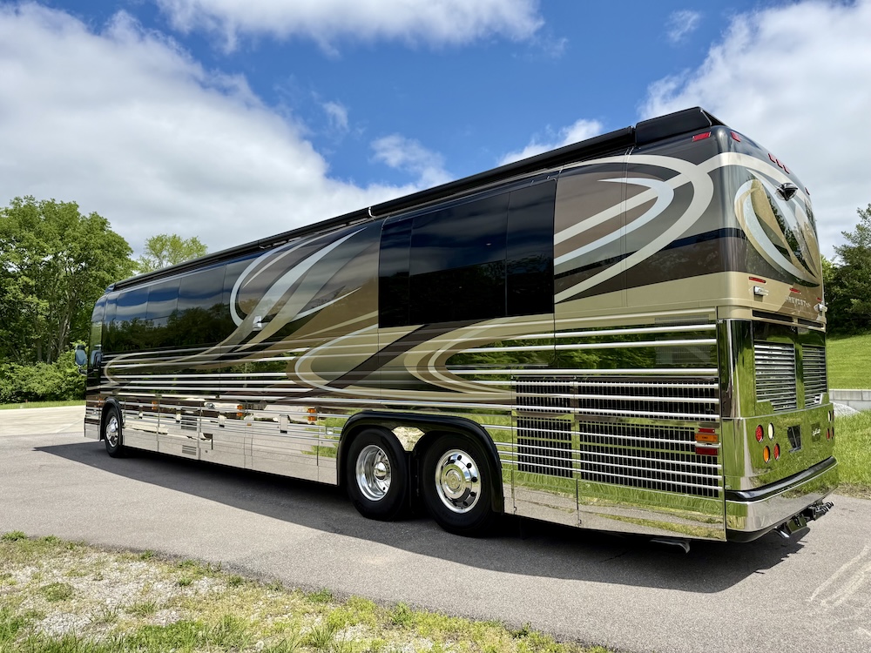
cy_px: 326
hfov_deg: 71.6
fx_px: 604
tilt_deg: +4.8
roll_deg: -3.3
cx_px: 436
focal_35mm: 24
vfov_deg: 56.8
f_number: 1.78
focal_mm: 6.76
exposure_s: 1/4673
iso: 80
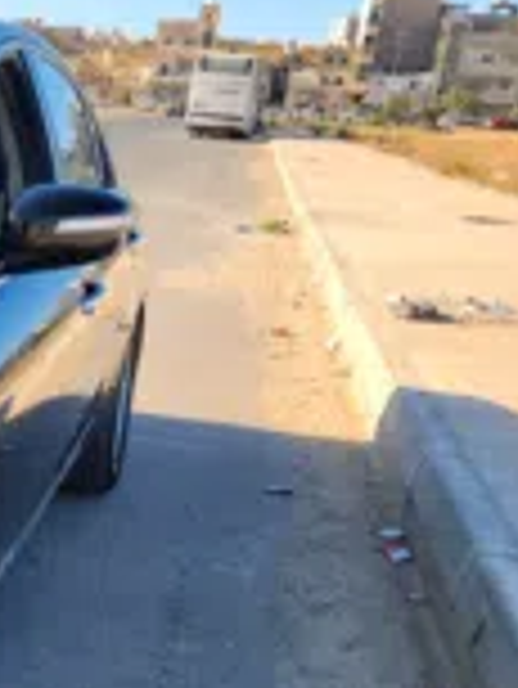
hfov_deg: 22.2
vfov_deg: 31.4
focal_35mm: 60
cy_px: 540
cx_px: -131
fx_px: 1195
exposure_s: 1/659
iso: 20
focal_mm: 5.4
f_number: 1.8
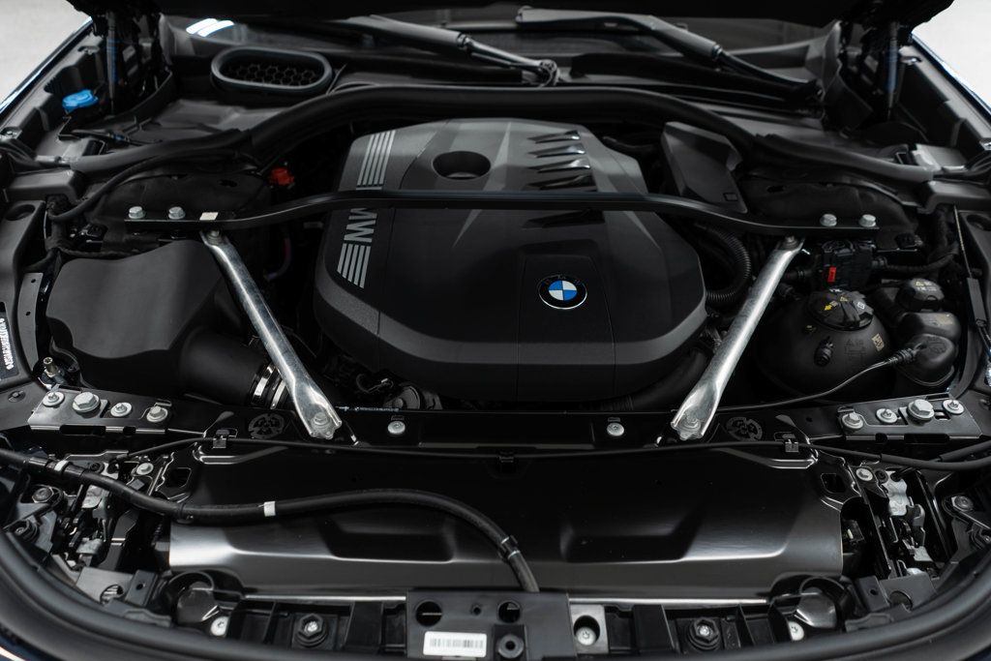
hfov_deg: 65.5
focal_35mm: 28
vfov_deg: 46.4
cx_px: 496
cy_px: 330
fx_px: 771
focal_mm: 28
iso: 400
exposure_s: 1/50
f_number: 3.2
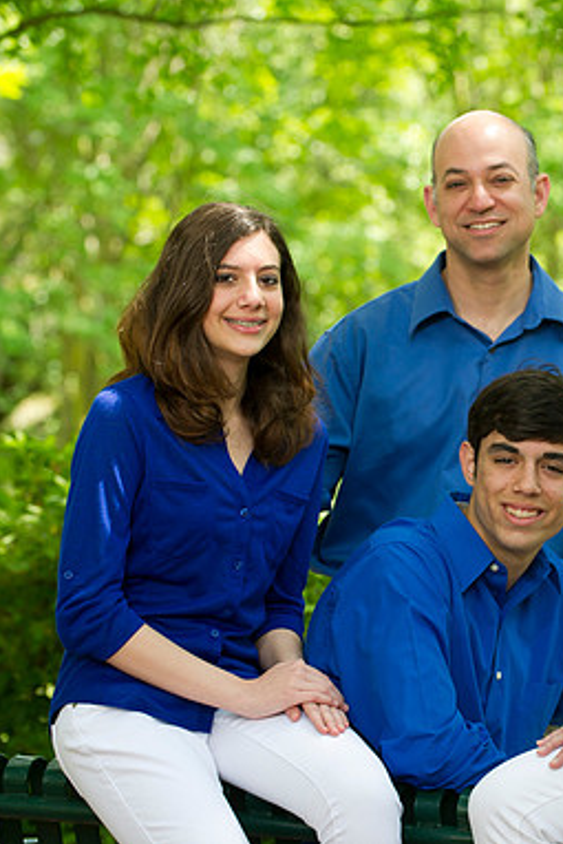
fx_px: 3914
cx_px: 545
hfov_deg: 8.2
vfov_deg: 12.3
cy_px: 420
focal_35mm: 167
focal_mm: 110
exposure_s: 1/200
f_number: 4
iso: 320
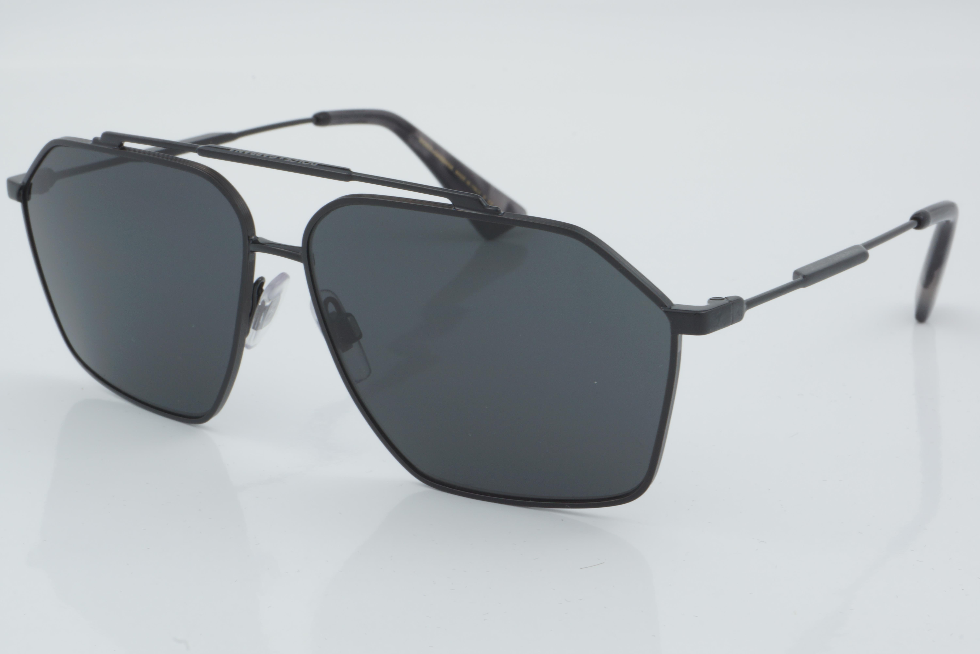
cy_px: 327
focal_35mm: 82
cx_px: 490
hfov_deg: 24.6
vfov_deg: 16.6
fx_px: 2246
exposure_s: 1/4
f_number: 32
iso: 100
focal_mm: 55
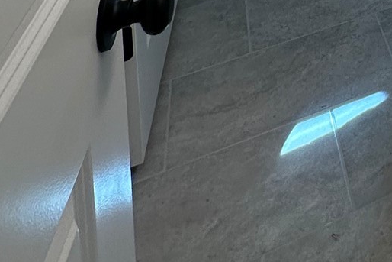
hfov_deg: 26.7
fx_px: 632
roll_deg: -1.9
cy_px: -366
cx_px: 560
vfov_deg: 14.7
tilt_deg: -4.3
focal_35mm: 58
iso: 40
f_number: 2.2
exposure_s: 1/120
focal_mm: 2.22
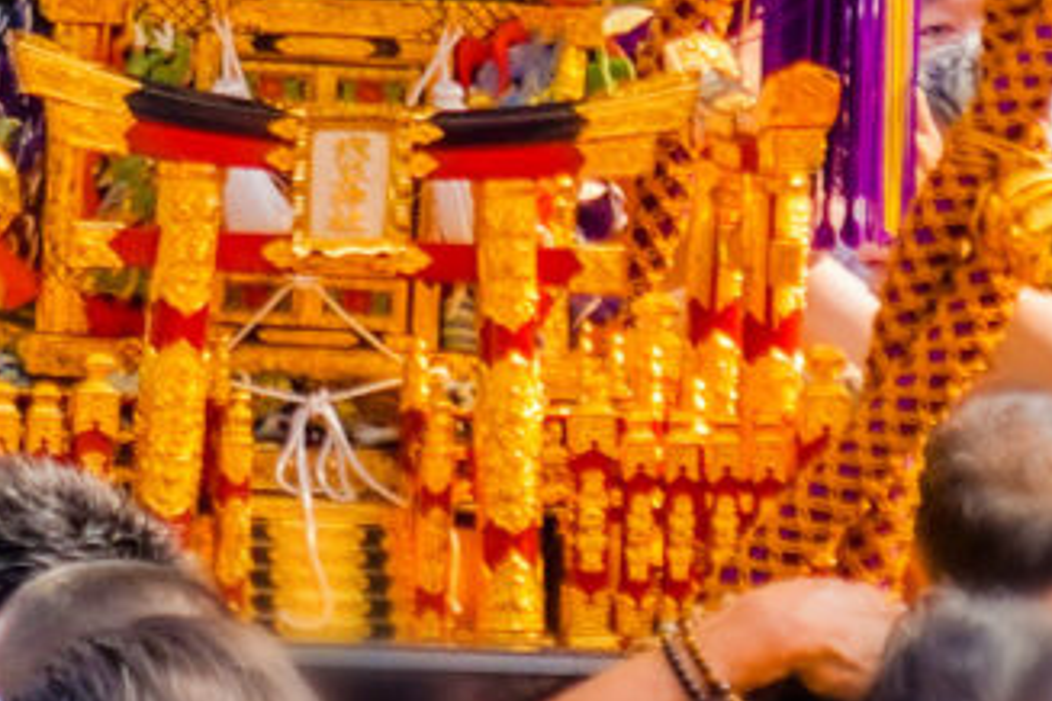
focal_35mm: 1204
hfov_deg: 1.7
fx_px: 35181
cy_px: -1352
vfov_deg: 1.1
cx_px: -1071
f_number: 6.3
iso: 200
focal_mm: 154
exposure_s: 1/320
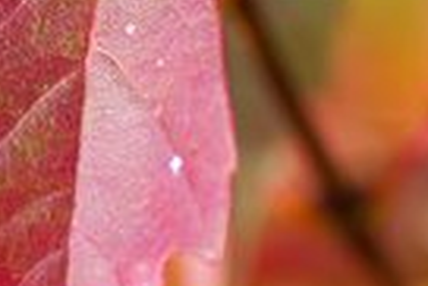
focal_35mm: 509
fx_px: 6058
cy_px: 168
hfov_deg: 4.0
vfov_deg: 2.7
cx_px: -154
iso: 100
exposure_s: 1/250
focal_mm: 90
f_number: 4.5
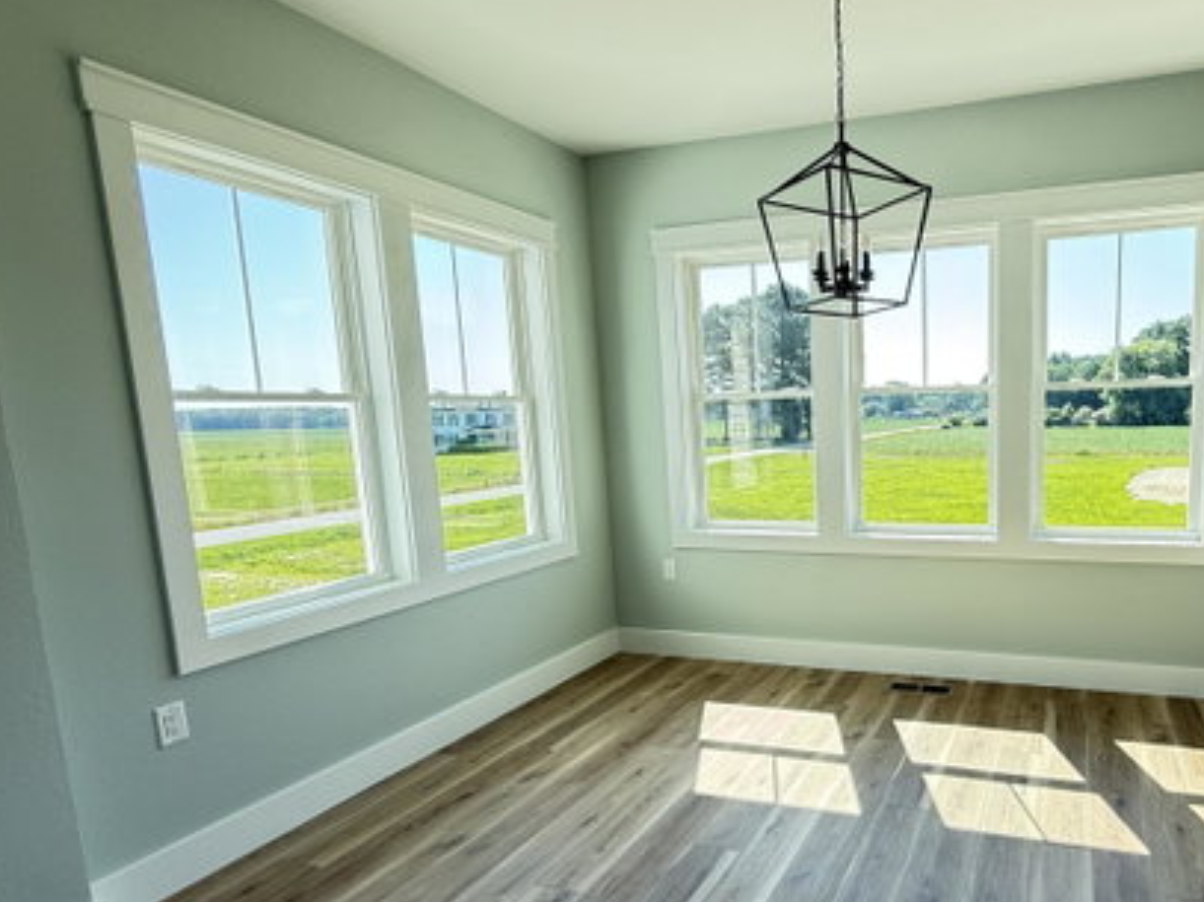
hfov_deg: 72.7
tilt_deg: -8.7
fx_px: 765
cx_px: 856
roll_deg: +1.3
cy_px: 523
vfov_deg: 60.7
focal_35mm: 22
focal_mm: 2.22
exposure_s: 1/157
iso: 64
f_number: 2.2
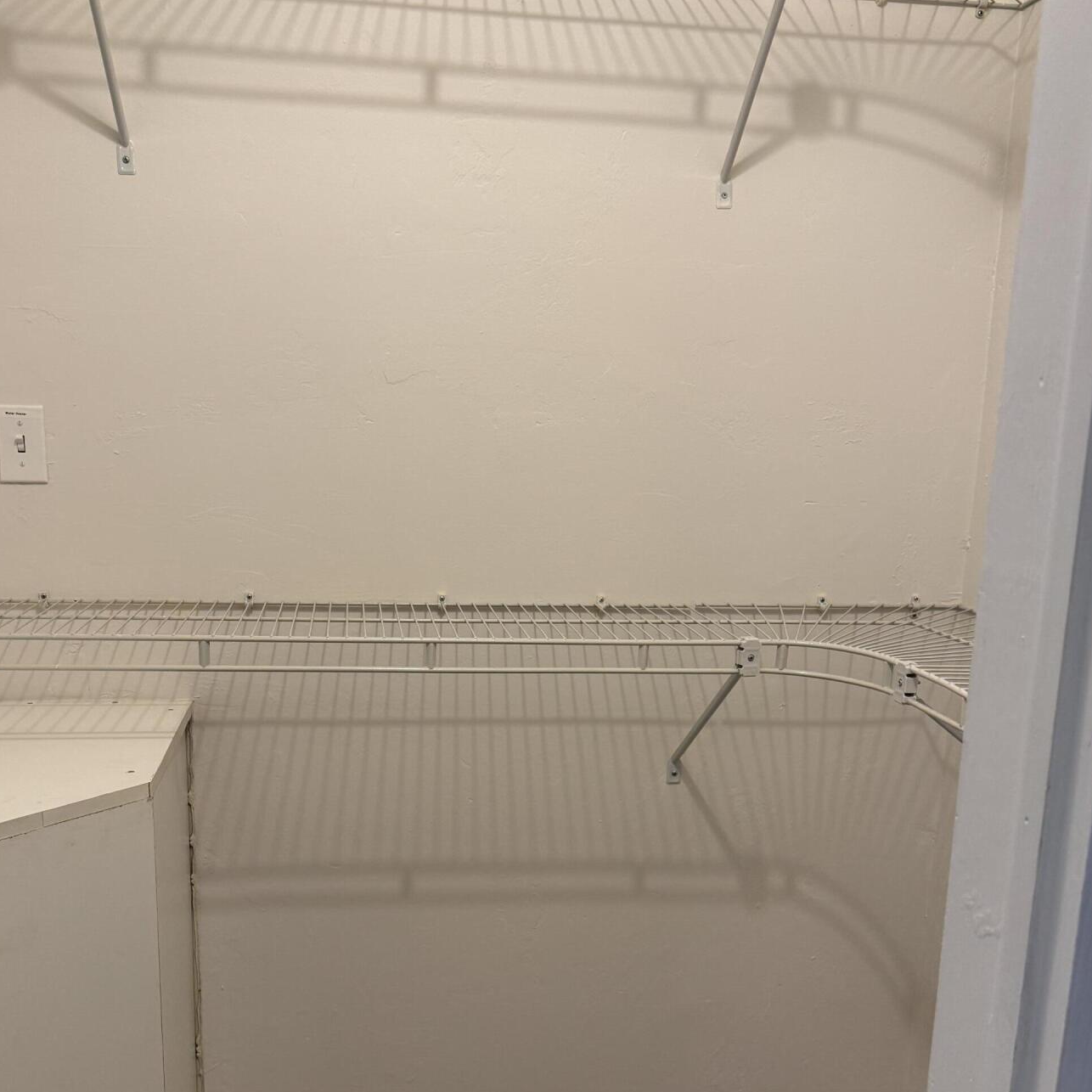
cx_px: 505
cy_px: 670
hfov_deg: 49.7
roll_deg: -3.7
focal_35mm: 33
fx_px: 1178
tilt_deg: -14.5
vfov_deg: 49.3
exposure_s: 1/120
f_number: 1.78
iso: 200
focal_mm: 6.76
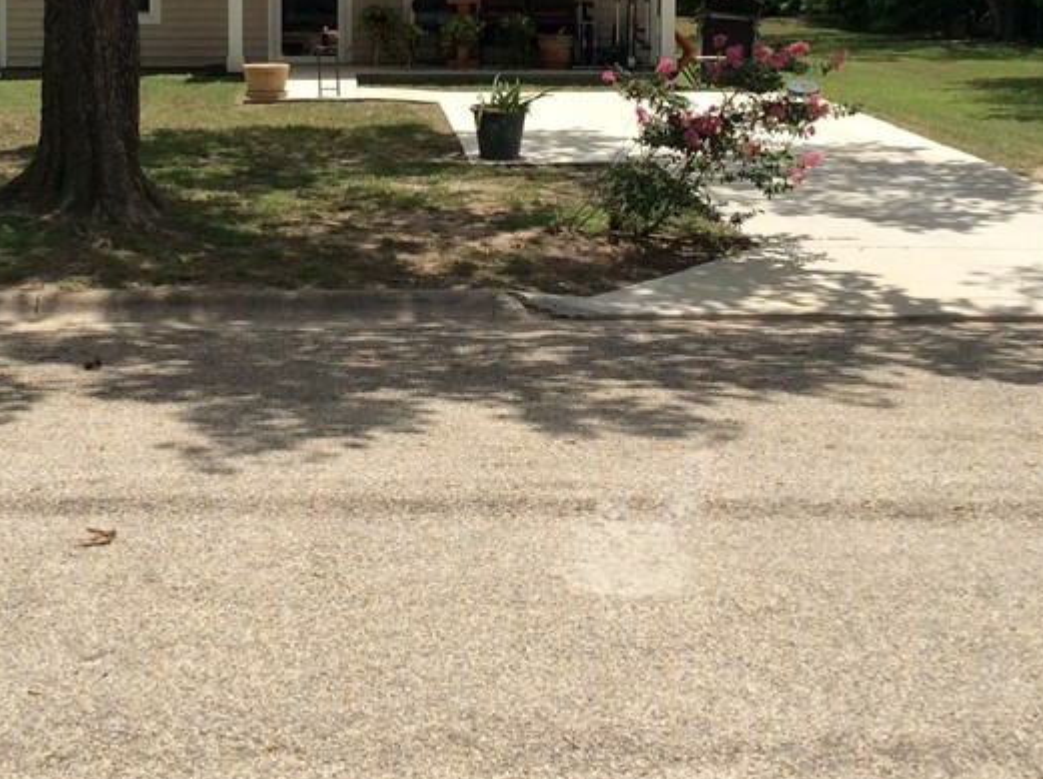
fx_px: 1895
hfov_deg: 30.5
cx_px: 334
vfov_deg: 22.6
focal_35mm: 63
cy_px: 70
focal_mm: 3.3
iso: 32
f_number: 2.4
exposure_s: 1/1789
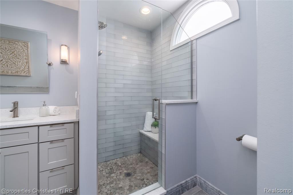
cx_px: 146
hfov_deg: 100.4
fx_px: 122
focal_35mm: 15
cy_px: 98
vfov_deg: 77.3
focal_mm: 10
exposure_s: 1/125
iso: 640
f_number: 6.4
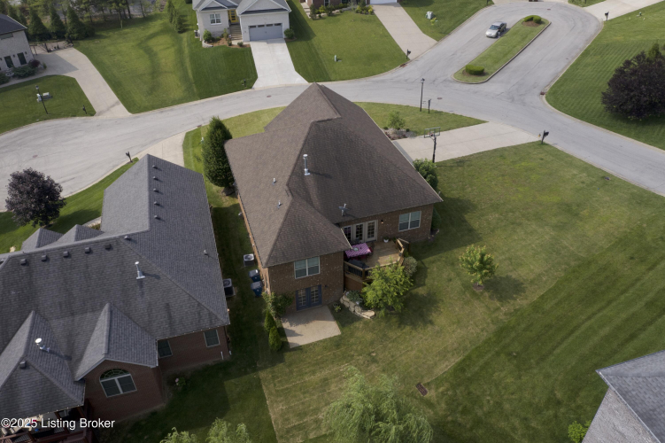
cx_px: 332
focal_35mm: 28
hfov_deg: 65.5
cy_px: 222
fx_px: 517
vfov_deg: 46.4
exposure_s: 1/60
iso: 100
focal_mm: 10.26
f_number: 7.1
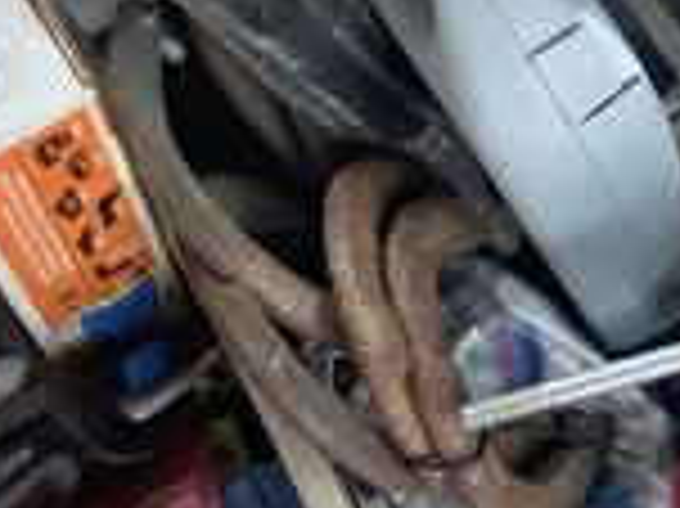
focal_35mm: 82
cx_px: 766
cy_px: 117
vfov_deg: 17.8
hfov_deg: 22.4
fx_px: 1610
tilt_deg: -62.2
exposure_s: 1/120
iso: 40
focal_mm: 3.3
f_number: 2.4
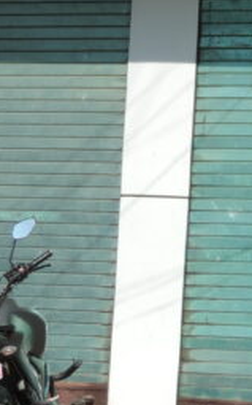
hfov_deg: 4.1
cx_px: 349
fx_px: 3511
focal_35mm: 319
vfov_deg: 6.6
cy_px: 8
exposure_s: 1/1000
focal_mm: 13.3
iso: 80
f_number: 3.9
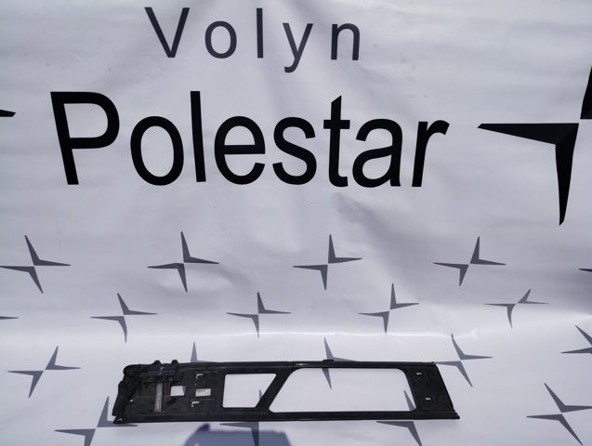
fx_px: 480
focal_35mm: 28
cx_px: 296
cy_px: 223
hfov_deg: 63.4
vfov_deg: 49.9
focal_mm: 4.27
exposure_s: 1/2729
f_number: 1.8
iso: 100
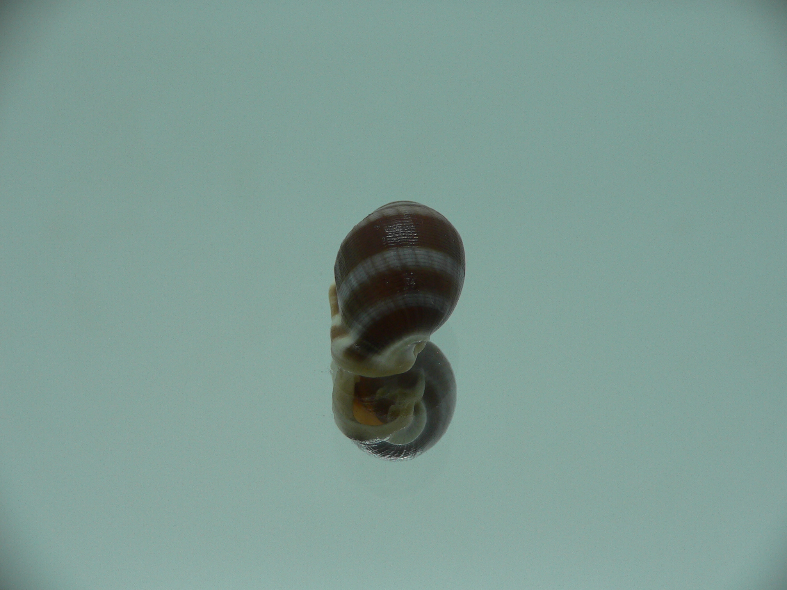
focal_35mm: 35
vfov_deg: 40.7
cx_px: 394
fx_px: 796
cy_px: 295
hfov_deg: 52.6
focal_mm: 4.6
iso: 80
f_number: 2.8
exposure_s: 1/80
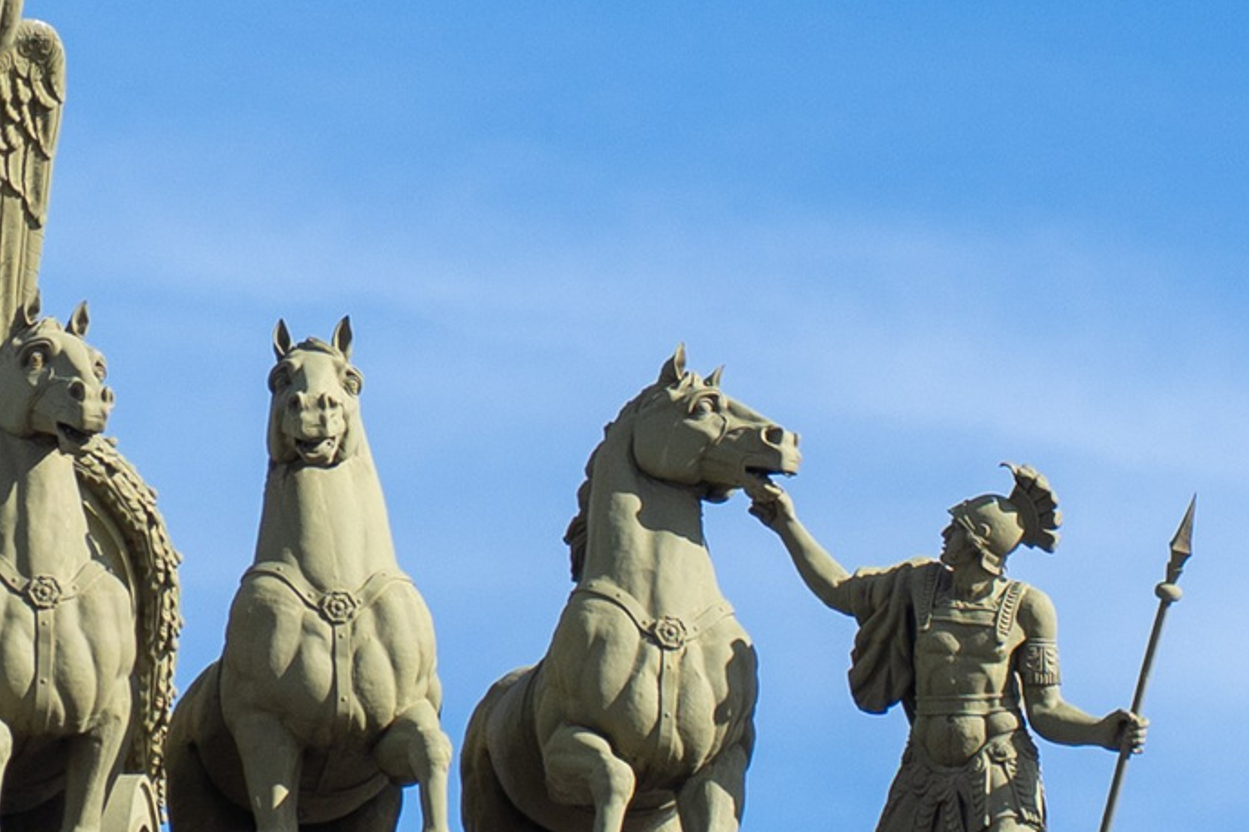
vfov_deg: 3.1
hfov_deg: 4.6
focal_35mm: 445
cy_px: -21
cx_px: 121
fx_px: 15434
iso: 200
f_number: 2.8
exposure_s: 1/3200
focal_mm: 75
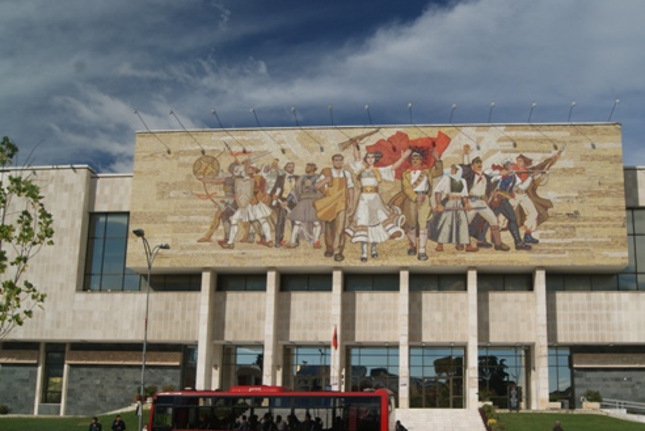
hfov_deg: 49.4
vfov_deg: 34.1
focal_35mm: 39
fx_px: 699
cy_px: 267
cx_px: 367
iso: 100
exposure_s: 1/160
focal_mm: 20
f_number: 10
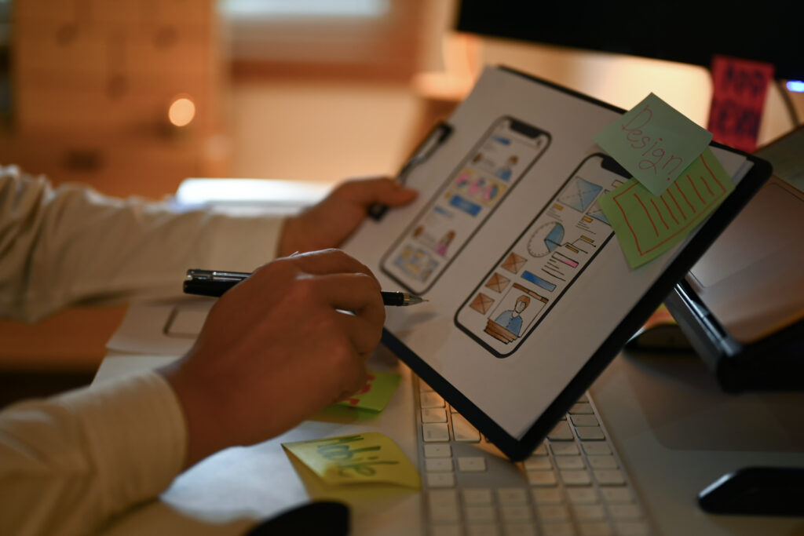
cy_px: 268
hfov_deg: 39.6
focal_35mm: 50
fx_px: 1117
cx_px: 402
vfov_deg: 27.0
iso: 400
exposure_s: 1/80
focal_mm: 50
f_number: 2
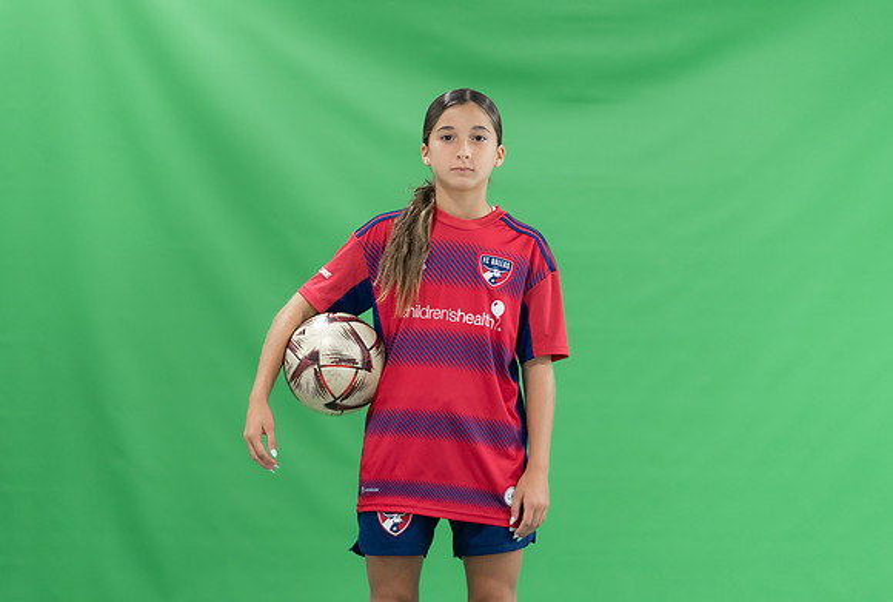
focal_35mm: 122
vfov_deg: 11.3
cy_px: 273
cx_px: 440
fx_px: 3045
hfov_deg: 16.7
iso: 1000
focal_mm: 111
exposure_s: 1/250
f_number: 2.8
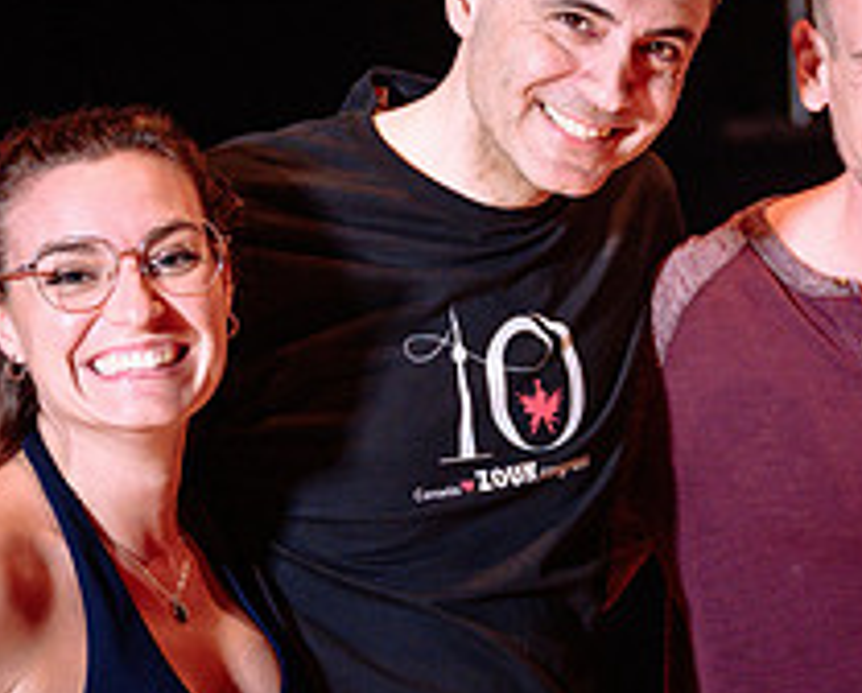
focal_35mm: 173
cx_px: 718
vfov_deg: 9.0
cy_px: 438
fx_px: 4422
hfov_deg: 11.1
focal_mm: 57
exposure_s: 1/125
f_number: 3.2
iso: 1000
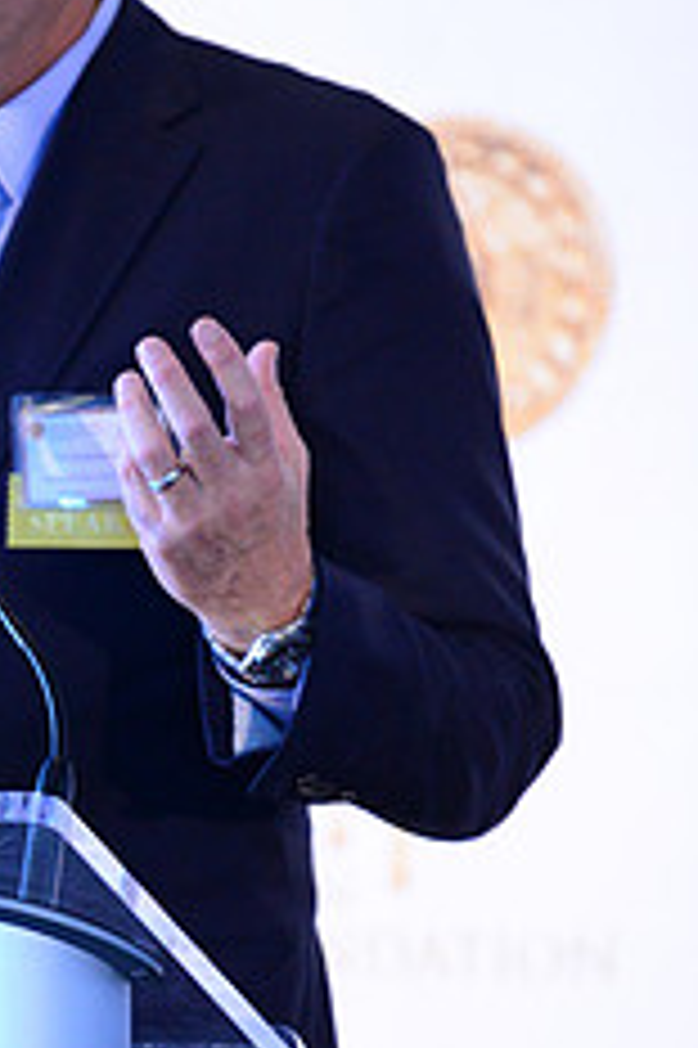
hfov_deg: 3.0
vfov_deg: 4.5
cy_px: 693
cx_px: -151
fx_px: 13426
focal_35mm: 461
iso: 4000
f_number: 2.8
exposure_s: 1/160
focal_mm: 185
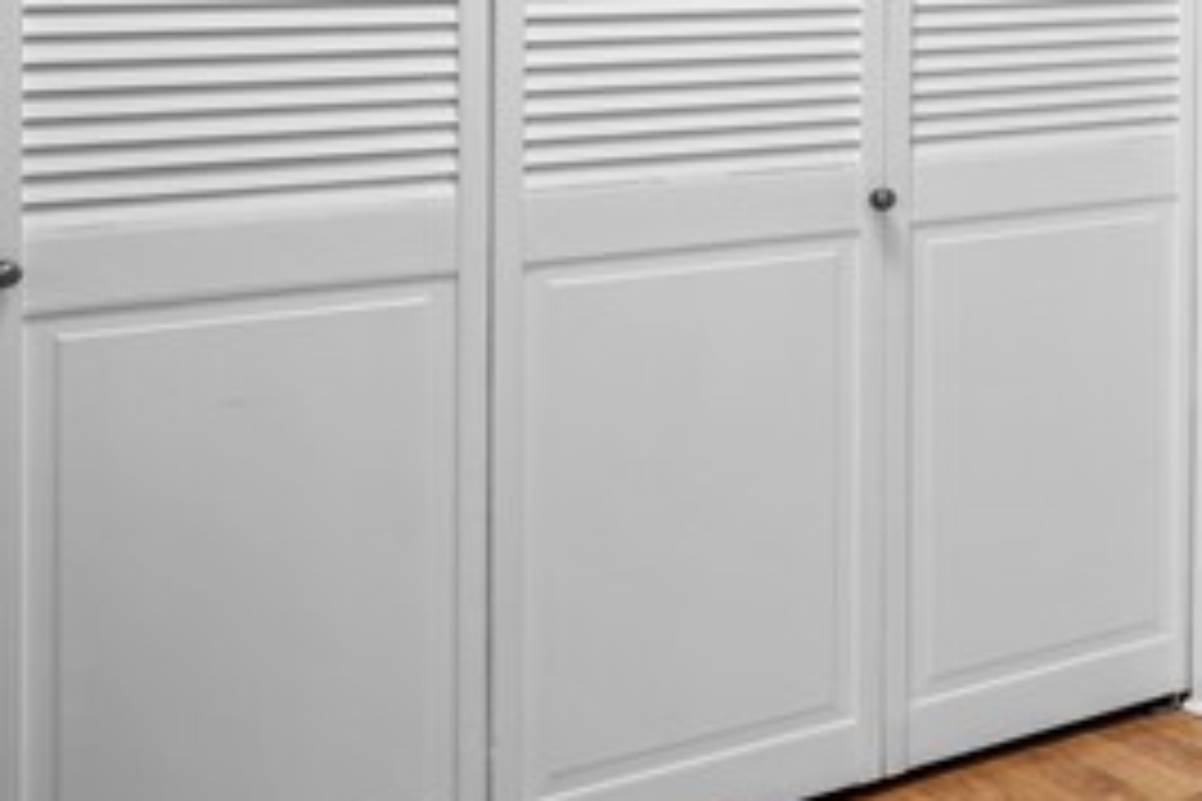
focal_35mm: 65
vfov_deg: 20.1
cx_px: 2361
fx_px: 2170
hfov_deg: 19.3
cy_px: -38
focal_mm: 11
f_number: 8
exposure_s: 1.6
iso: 100
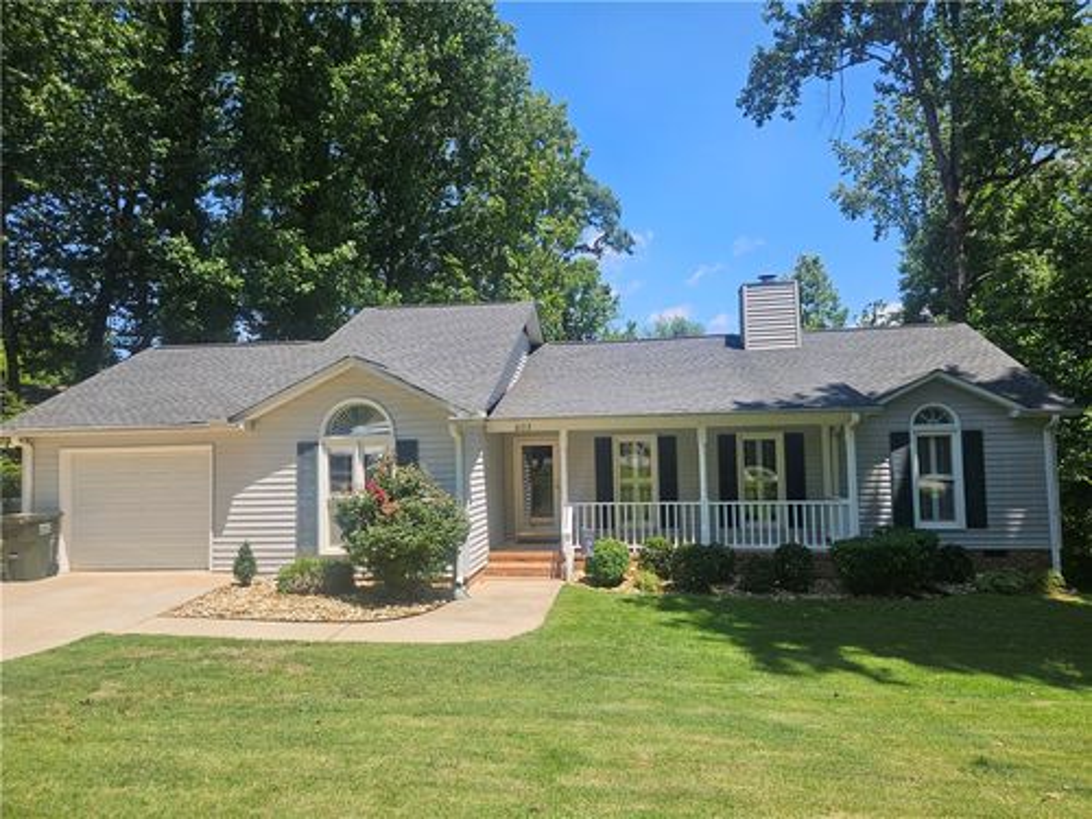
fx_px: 726
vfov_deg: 58.9
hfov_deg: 73.9
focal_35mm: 23
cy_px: 410
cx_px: 546
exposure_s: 1/1265
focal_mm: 5.4
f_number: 1.8
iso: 25
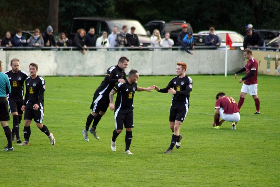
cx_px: 140
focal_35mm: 345
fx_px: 2683
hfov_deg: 6.0
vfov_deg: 4.0
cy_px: 94
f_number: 5
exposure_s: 1/2000
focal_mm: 230
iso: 2500
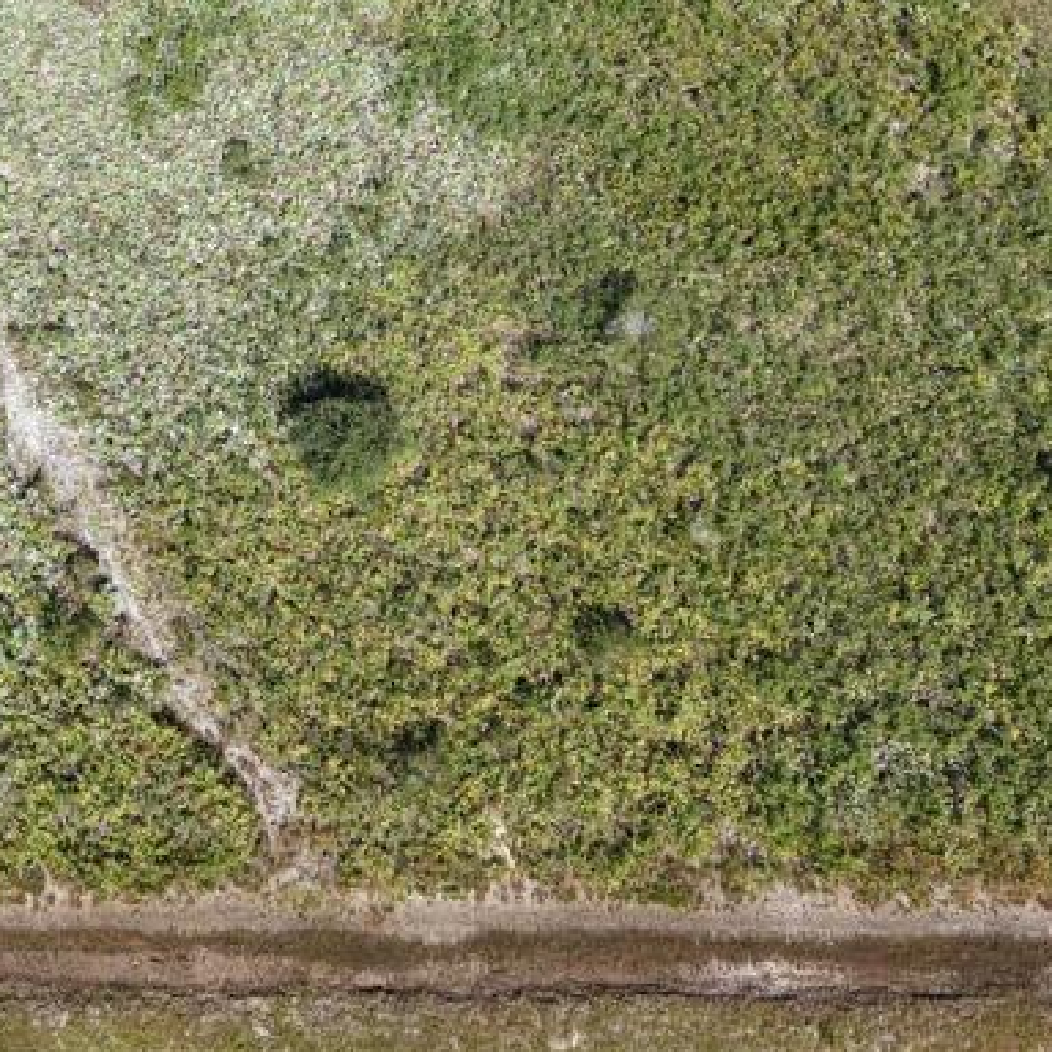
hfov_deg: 31.5
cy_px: 90
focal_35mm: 53
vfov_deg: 30.7
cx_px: 230
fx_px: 1822
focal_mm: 8.67
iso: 100
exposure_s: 1/60
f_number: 1.8
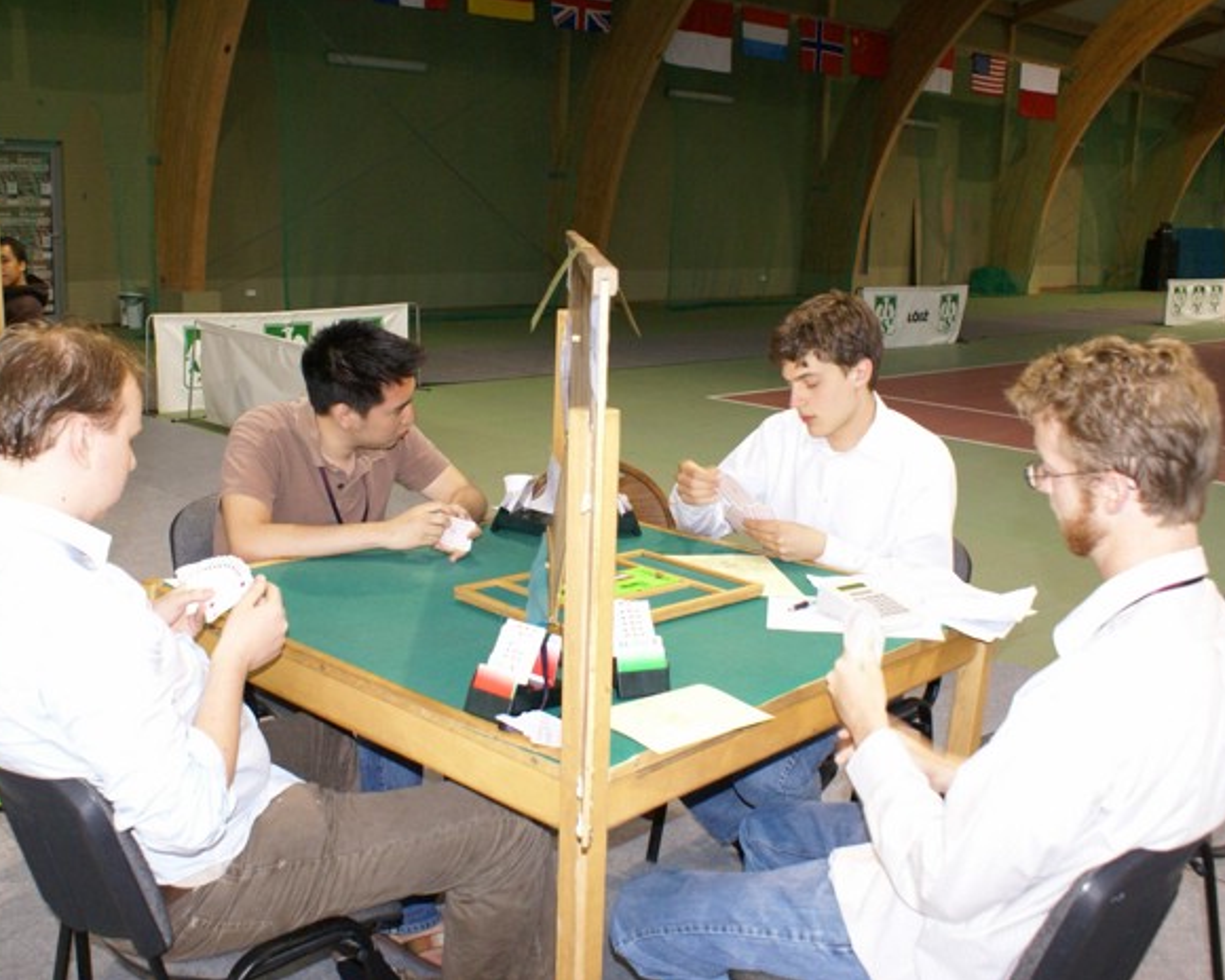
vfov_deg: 43.4
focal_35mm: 34
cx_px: 539
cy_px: 490
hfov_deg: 52.7
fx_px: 1233
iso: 800
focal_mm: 20
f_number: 5.6
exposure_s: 1/40
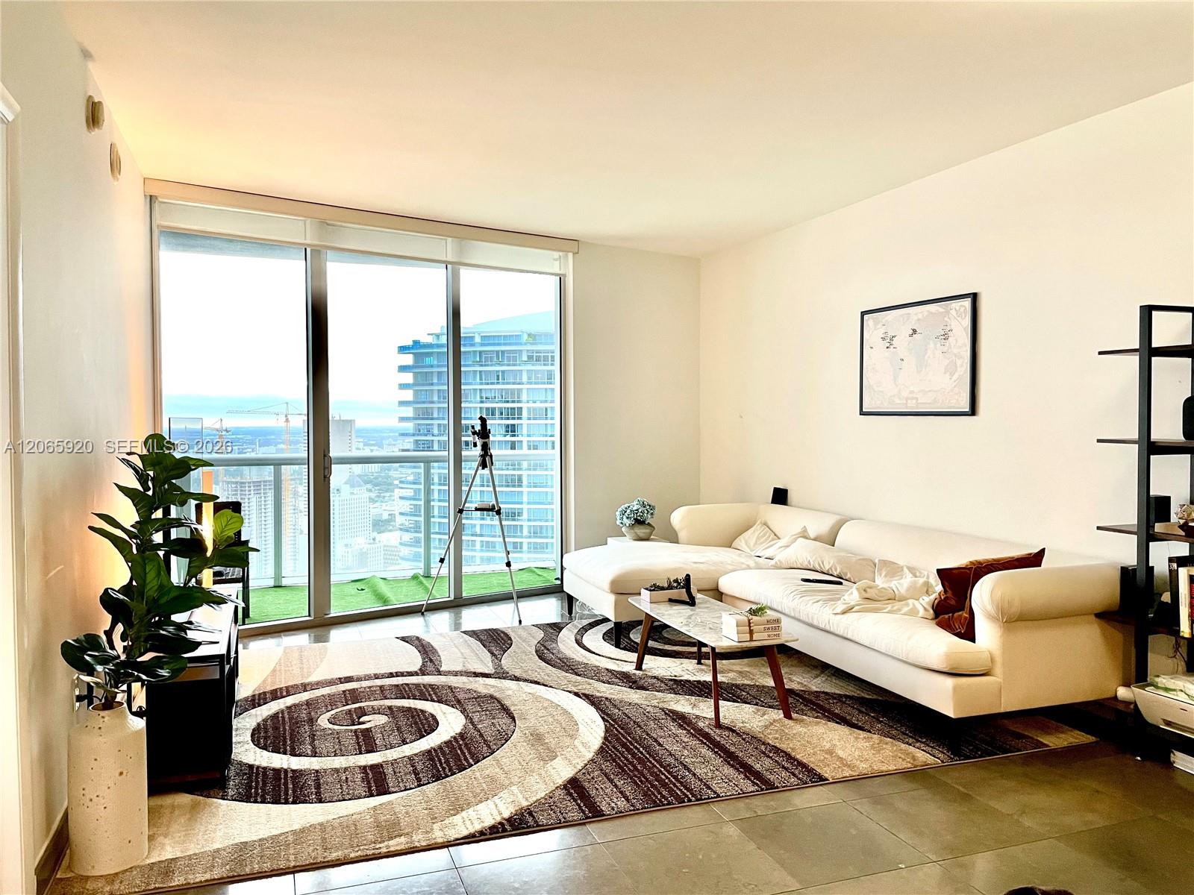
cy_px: 448
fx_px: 897
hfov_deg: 67.3
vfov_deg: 53.1
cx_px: 597
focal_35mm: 26
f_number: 1.6
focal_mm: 4.2
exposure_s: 1/62
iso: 100
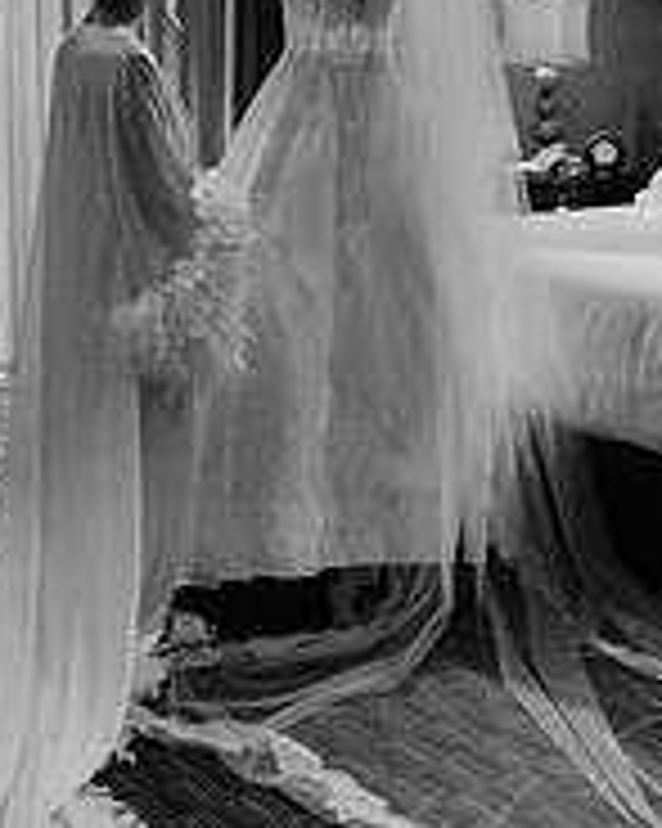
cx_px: 360
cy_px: 270
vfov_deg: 33.8
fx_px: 1348
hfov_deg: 27.6
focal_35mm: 55
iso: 5600
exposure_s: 1/250
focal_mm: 24
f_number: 4
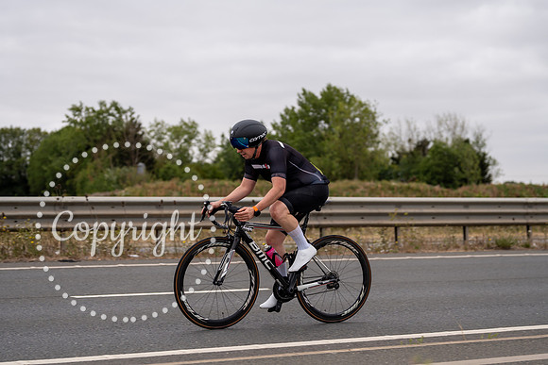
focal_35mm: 70
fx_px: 1066
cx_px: 274
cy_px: 182
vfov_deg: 19.5
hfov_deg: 28.8
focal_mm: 70
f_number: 3.2
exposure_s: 1/800
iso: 100
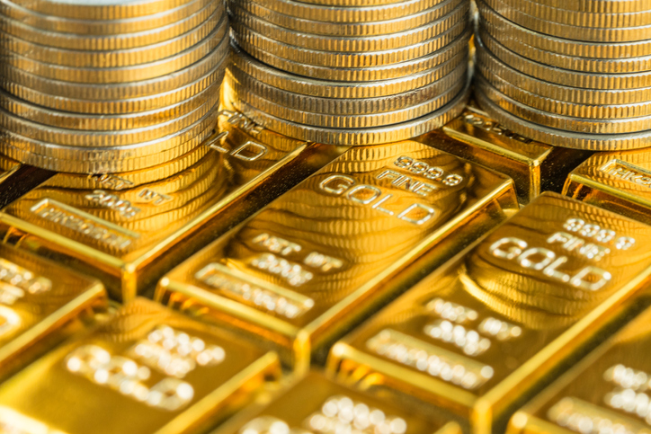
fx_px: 1628
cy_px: 217
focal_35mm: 90
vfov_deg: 15.2
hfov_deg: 22.6
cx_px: 326
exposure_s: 1/13
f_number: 11
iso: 800
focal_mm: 90
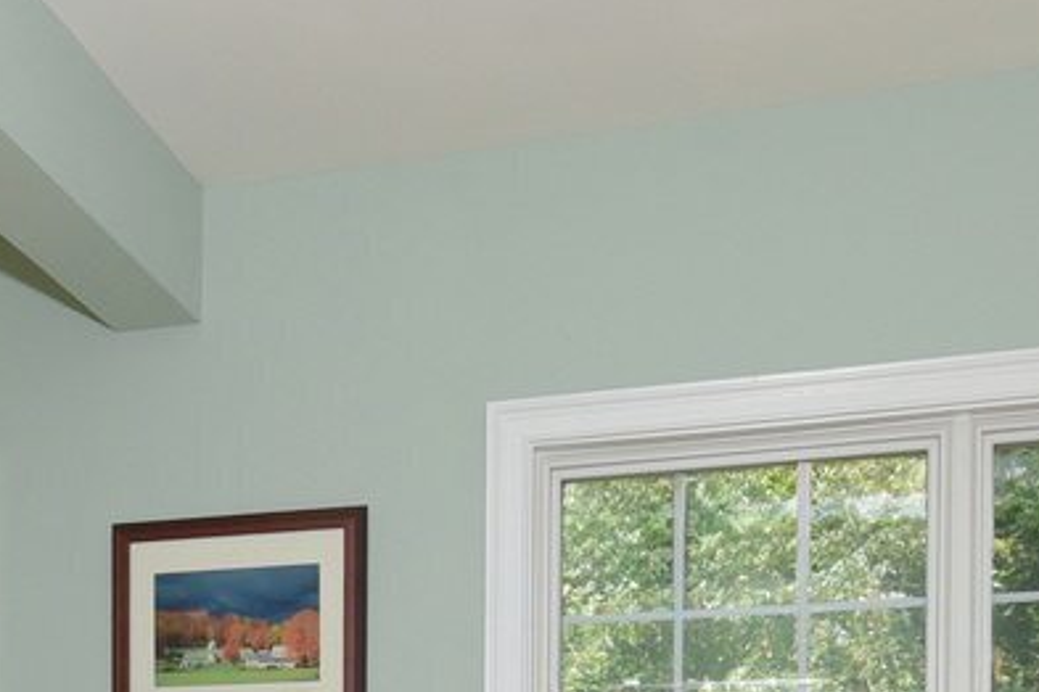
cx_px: 63
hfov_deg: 32.9
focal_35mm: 57
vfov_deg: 19.5
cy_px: 1138
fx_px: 1645
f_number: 8
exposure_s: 1/125
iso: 400
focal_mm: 14
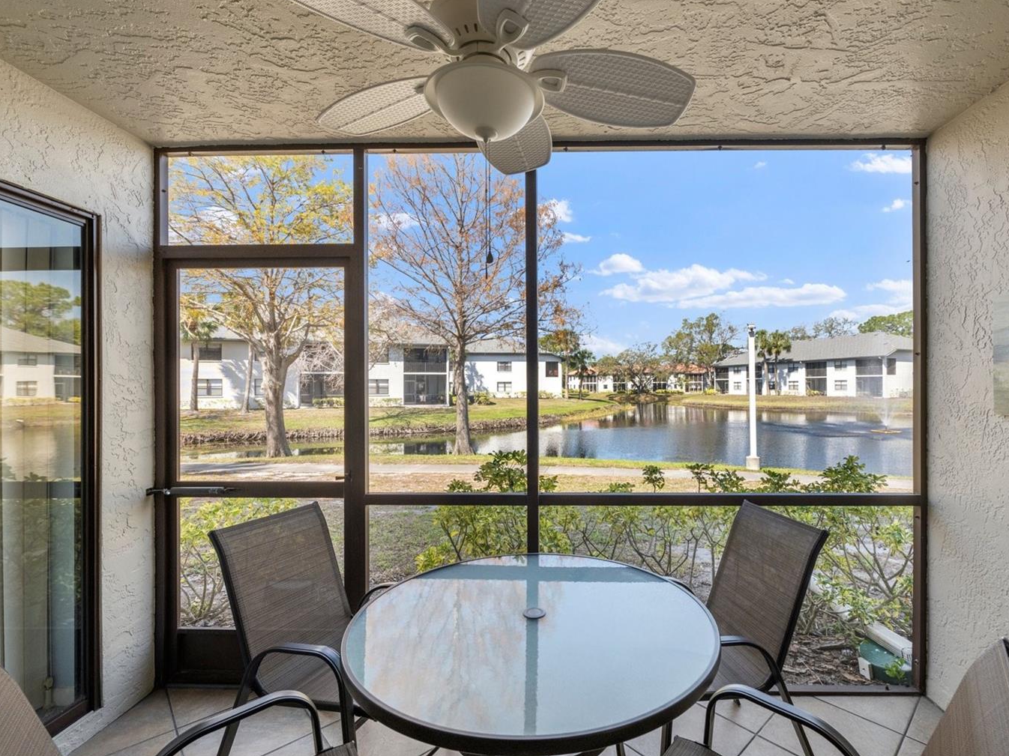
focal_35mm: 16
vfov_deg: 78.1
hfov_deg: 94.1
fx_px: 466
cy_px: 384
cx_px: 561
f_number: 8
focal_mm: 14
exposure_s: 1/160
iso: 800
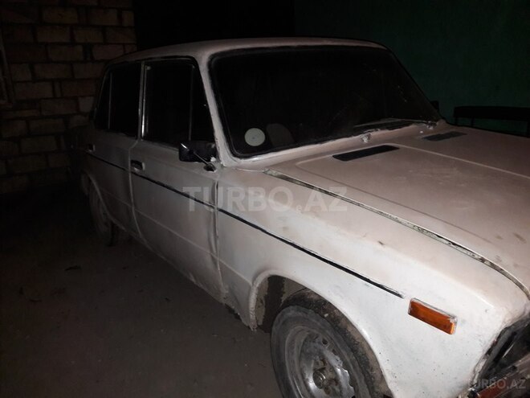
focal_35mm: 28
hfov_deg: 63.4
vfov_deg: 49.7
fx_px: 429
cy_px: 199
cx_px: 265
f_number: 1.9
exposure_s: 1/25
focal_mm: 3.7
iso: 160
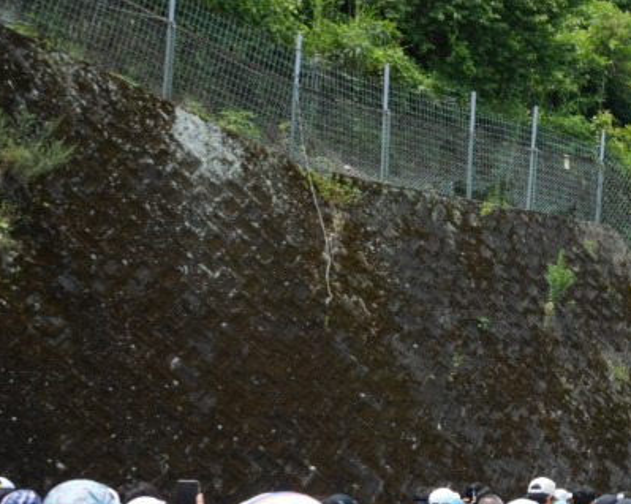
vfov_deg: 19.3
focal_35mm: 79
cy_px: 367
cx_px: 894
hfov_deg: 21.1
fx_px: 1475
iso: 500
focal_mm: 28
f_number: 10
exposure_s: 1/400
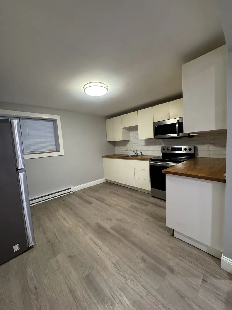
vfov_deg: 102.1
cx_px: 116
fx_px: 125
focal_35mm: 14
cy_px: 155
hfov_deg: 85.7
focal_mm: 2.22
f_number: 2.2
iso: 320
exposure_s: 1/60
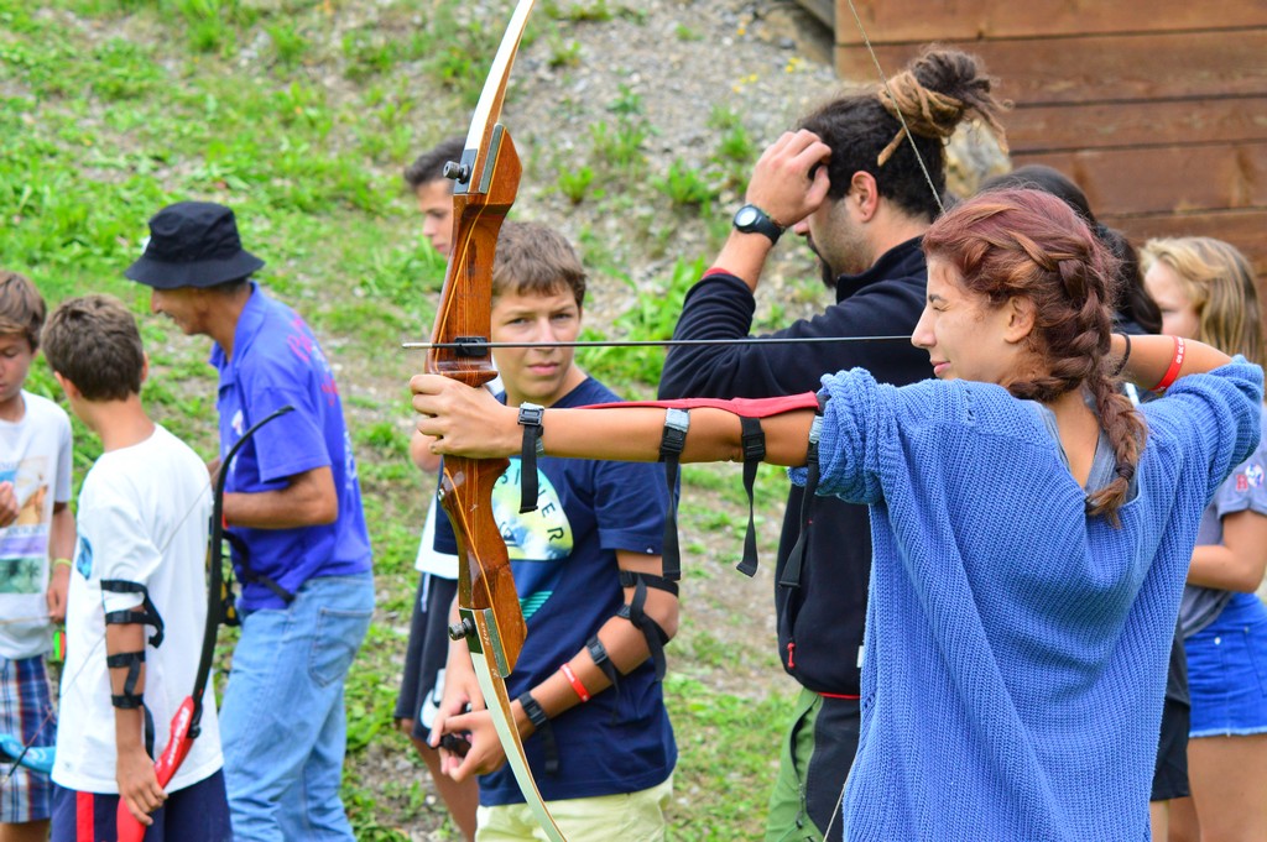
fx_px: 4484
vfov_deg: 10.7
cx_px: 634
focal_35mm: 128
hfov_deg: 16.1
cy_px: 421
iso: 800
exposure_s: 1/320
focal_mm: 85
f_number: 10
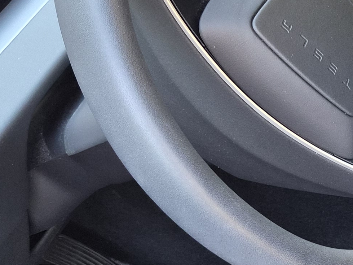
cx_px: 602
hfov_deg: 17.6
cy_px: 215
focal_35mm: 94
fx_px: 958
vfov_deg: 15.6
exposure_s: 1/53
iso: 320
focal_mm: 5.4
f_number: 1.8
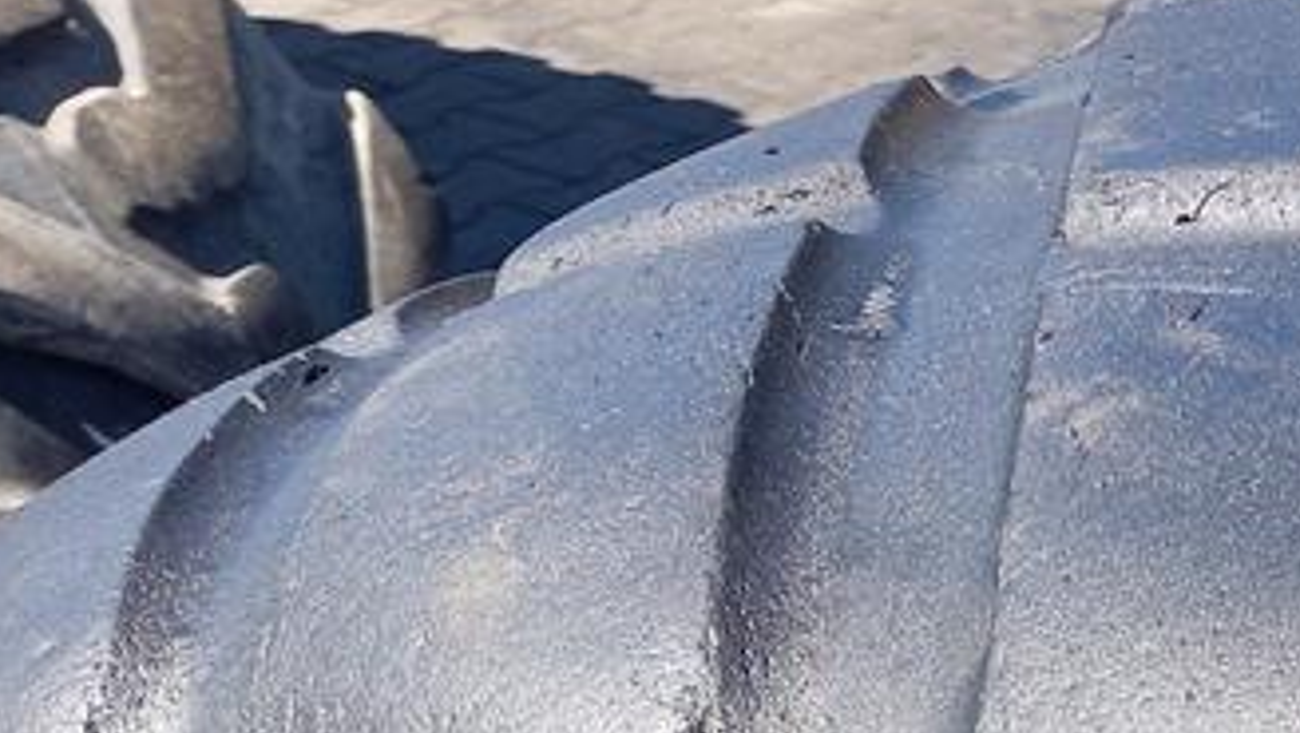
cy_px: 1090
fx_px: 2932
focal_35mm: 85
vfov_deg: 13.5
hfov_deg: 21.9
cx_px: 1799
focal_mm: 4.65
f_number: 1.8
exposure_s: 1/264
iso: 50
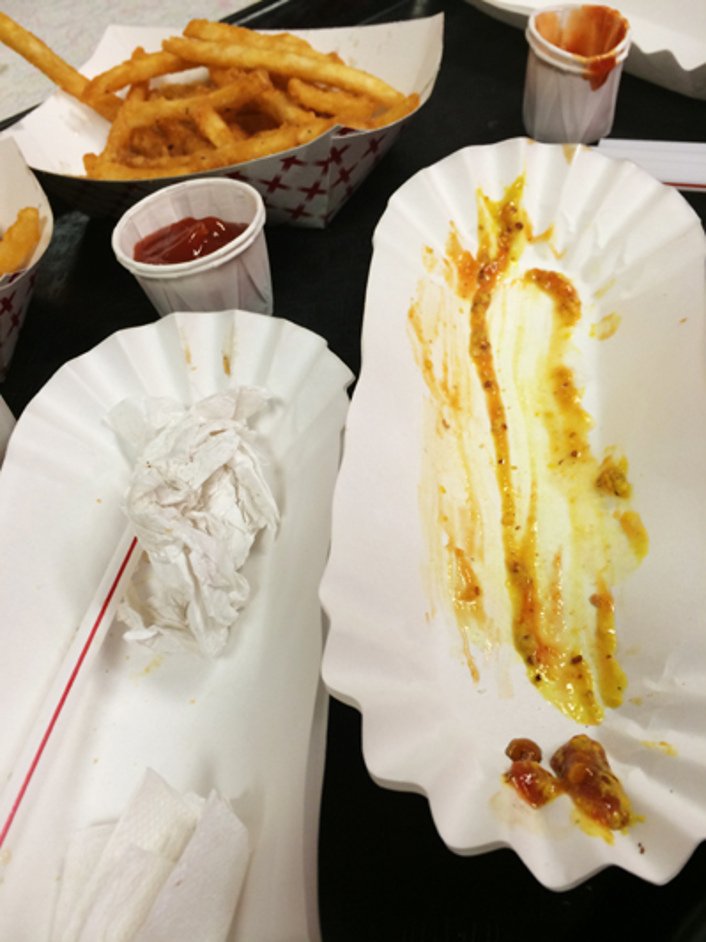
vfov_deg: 60.0
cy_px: 471
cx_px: 353
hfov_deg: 46.8
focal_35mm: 30
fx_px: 816
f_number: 2.2
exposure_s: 1/30
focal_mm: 4.12
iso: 80
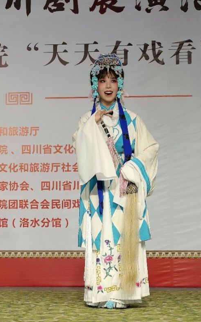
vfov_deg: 29.0
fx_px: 622
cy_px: 157
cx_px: 34
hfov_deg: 18.1
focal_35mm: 71
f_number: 4
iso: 320
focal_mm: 39
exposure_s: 1/160
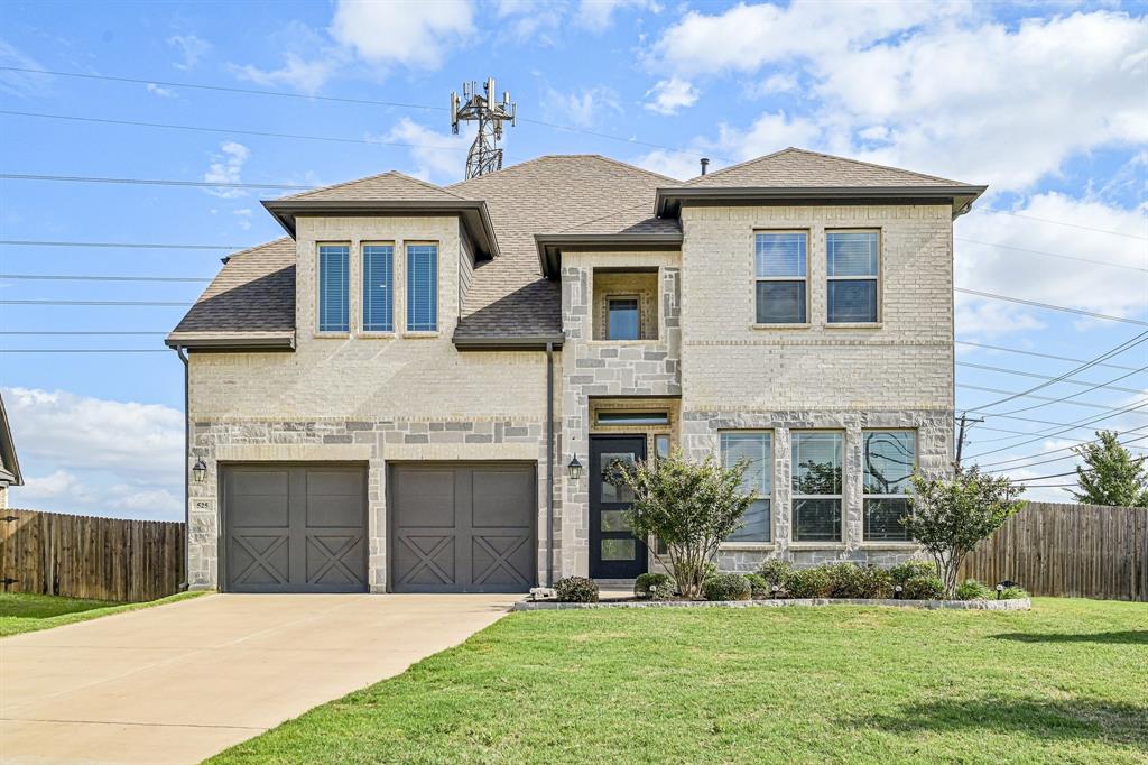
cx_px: 574
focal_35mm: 30
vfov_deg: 43.6
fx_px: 956
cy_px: 382
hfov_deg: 61.9
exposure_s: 1/1250
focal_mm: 30
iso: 400
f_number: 8
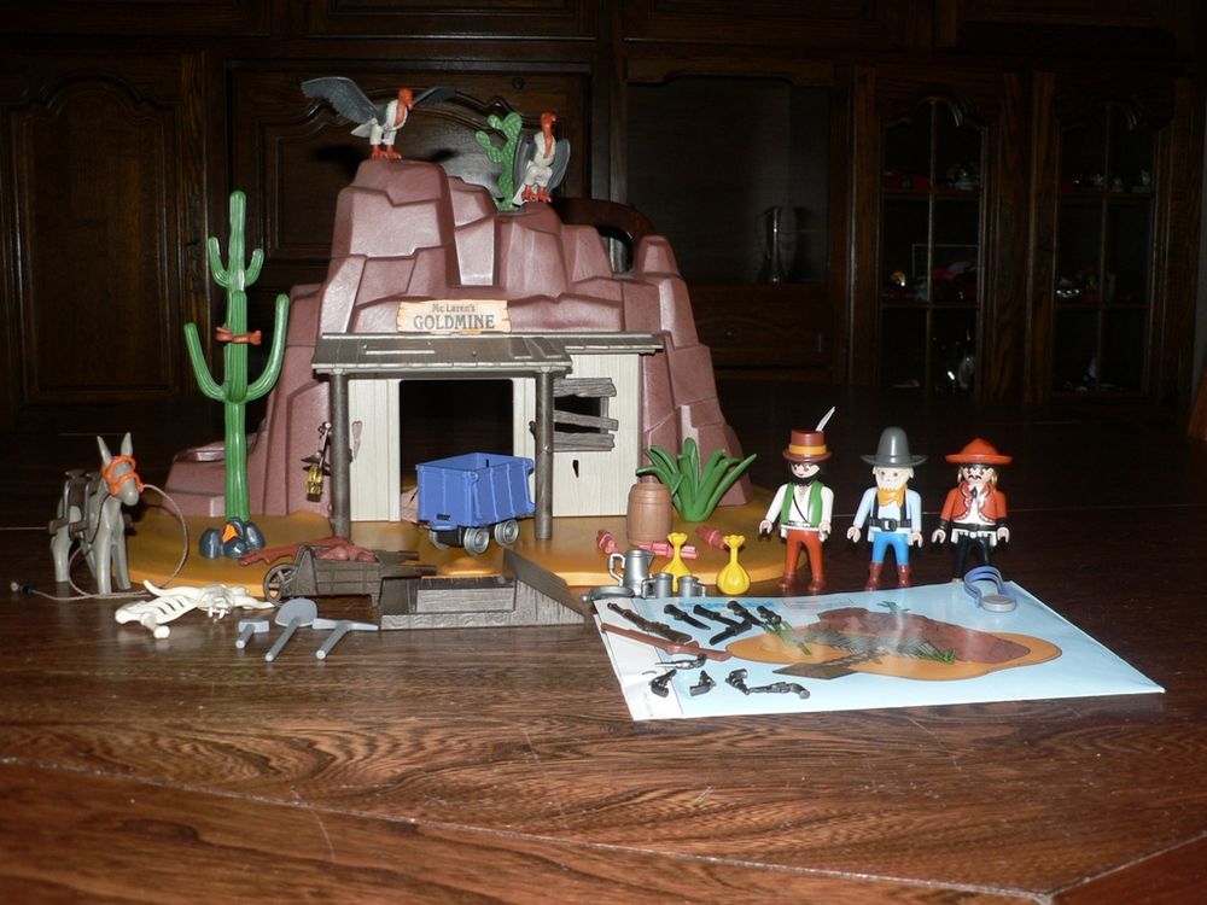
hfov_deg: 51.4
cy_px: 452
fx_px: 1255
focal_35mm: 36
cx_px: 604
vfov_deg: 39.7
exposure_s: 1/60
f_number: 2.8
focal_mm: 6
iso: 100
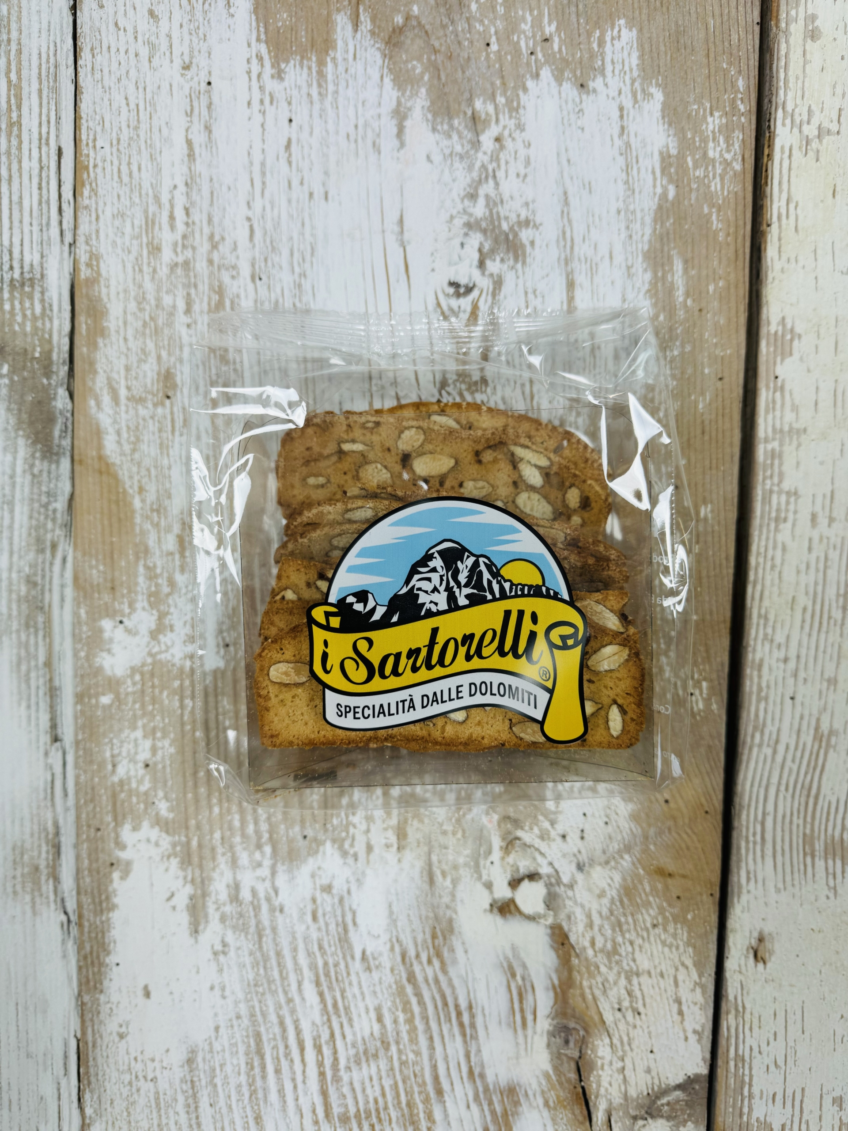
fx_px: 784
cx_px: 424
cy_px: 566
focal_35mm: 24
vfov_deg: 71.6
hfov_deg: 56.8
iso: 64
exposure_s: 1/163
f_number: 1.78
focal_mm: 6.76
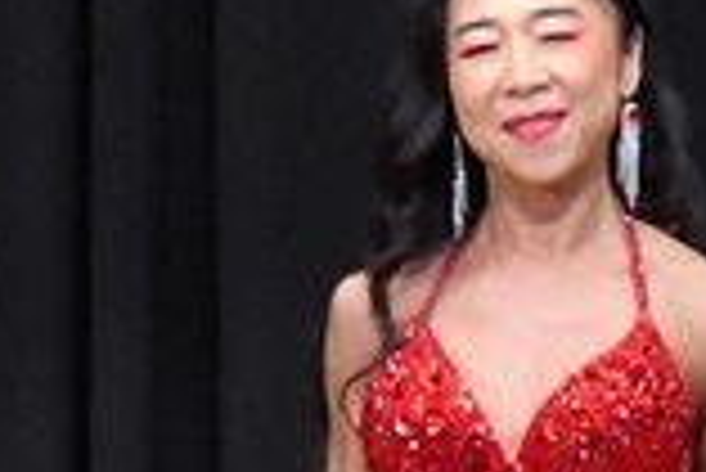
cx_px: 672
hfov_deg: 1.7
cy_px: 814
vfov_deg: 1.2
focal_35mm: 1182
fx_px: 23201
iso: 8000
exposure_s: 1/400
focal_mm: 160
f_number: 5.6
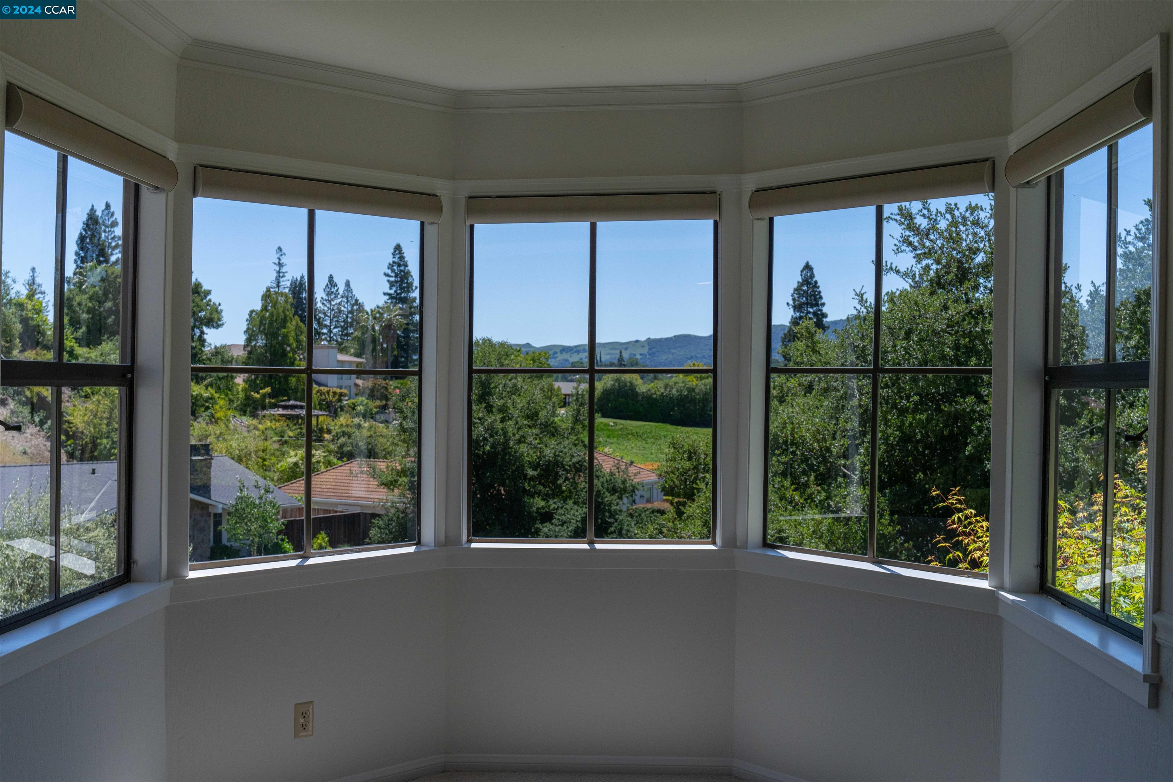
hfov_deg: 54.4
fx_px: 1140
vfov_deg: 37.8
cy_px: 391
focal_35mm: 35
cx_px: 586
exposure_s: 1/2000
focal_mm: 35
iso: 800
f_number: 8
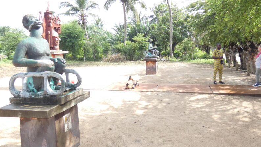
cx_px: 147
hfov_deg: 67.6
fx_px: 194
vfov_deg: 41.4
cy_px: 64
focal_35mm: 28
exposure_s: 1/250
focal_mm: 3.6
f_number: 2.8
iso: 80
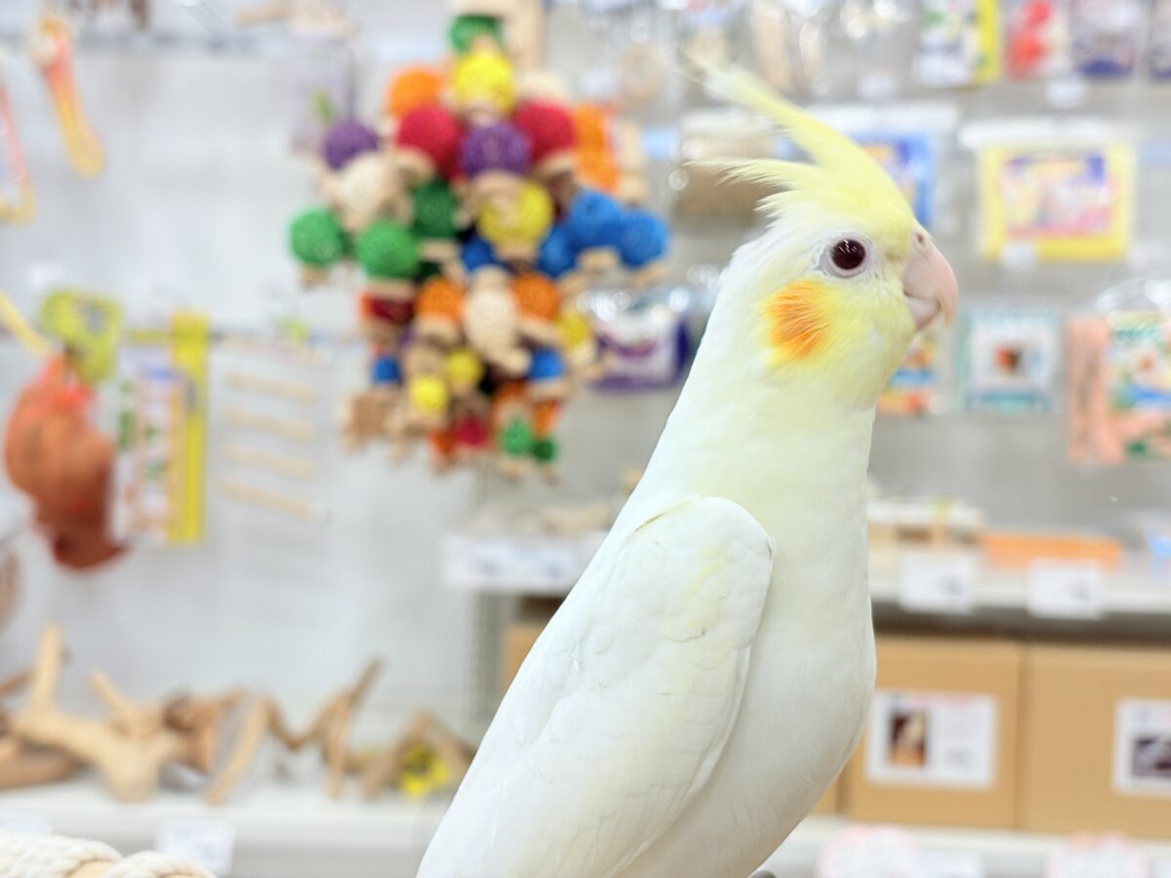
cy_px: 439
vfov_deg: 28.0
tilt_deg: -2.1
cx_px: 586
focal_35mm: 52
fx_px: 1759
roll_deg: -1.2
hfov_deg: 36.8
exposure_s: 1/50
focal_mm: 5.96
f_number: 1.6
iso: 40
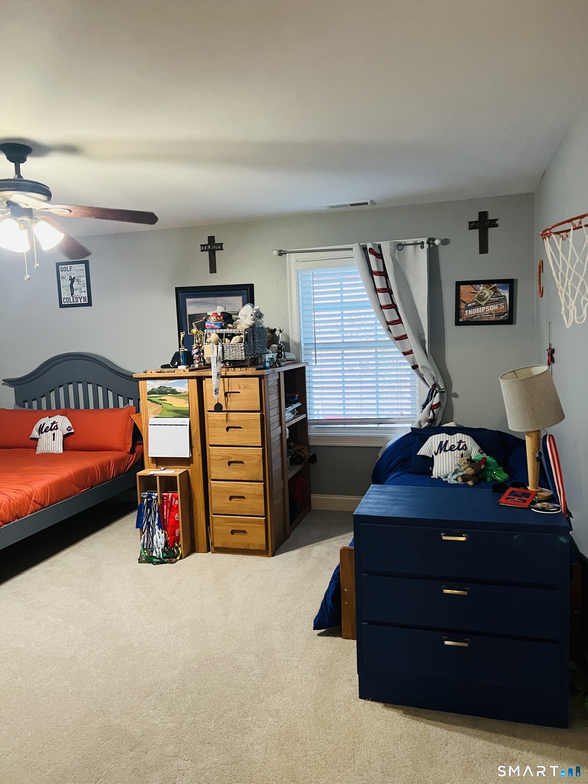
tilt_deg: -4.3
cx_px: 294
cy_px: 392
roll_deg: +3.0
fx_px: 589
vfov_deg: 67.3
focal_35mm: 26
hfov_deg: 53.1
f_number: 1.5
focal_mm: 5.7
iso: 400
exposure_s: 1/40
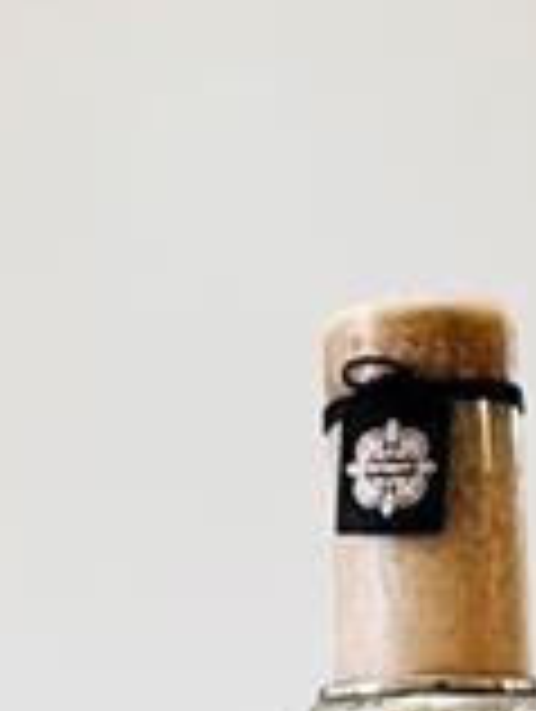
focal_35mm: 106
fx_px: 2183
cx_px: 248
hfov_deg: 14.0
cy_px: 1102
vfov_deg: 16.6
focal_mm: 2.22
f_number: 2.2
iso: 160
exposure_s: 1/60
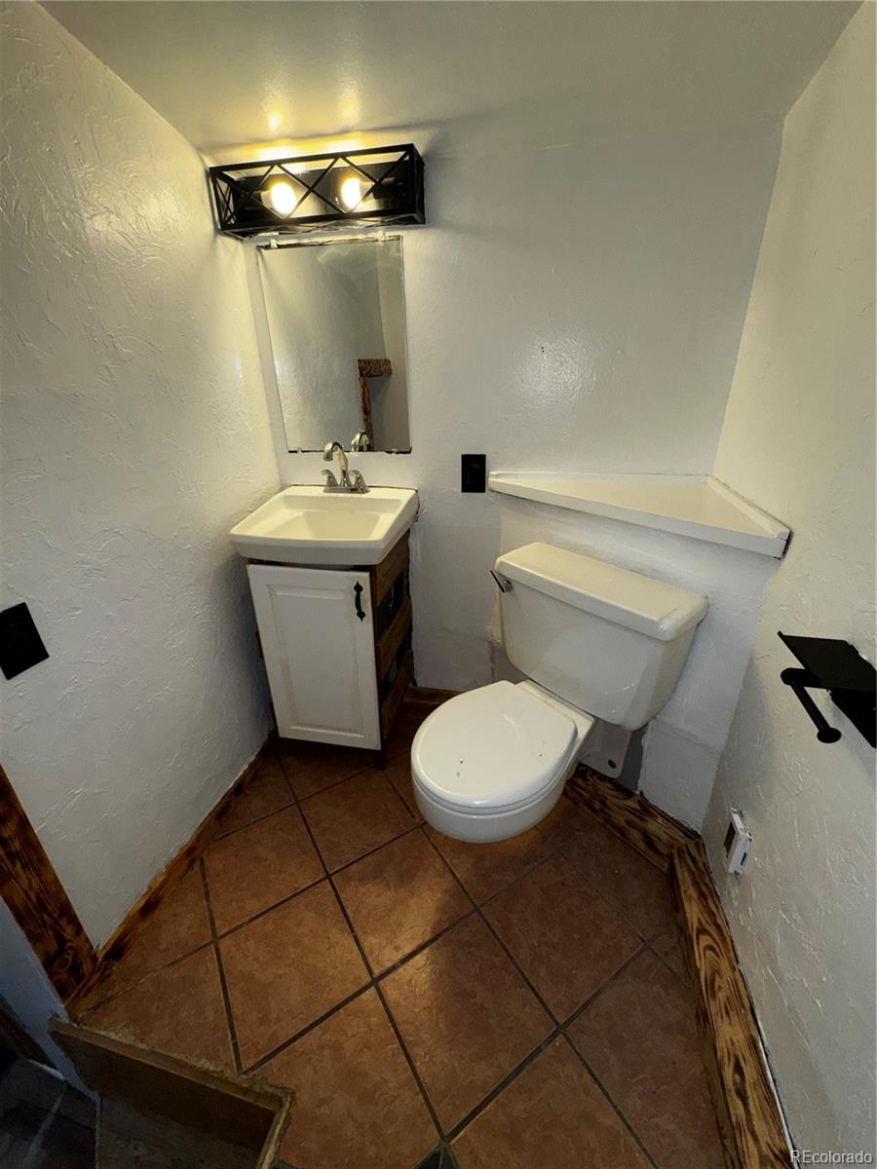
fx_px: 473
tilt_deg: -25.6
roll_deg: +1.0
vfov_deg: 102.1
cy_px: 584
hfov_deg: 85.7
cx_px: 438
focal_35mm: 14
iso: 64
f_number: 2.2
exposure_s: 1/122
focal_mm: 2.22
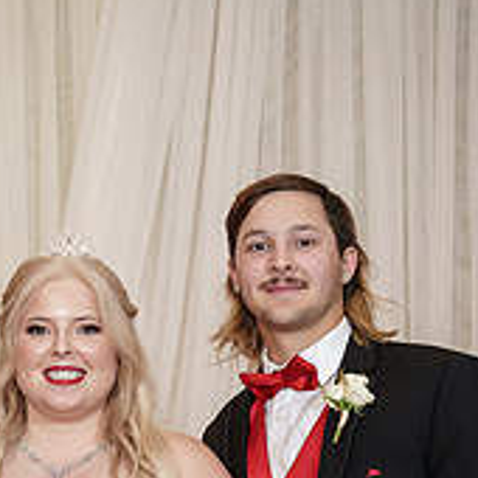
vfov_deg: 11.5
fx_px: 2359
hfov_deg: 11.4
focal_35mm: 151
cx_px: -19
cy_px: 475
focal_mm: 51
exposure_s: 1/160
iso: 2000
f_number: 4
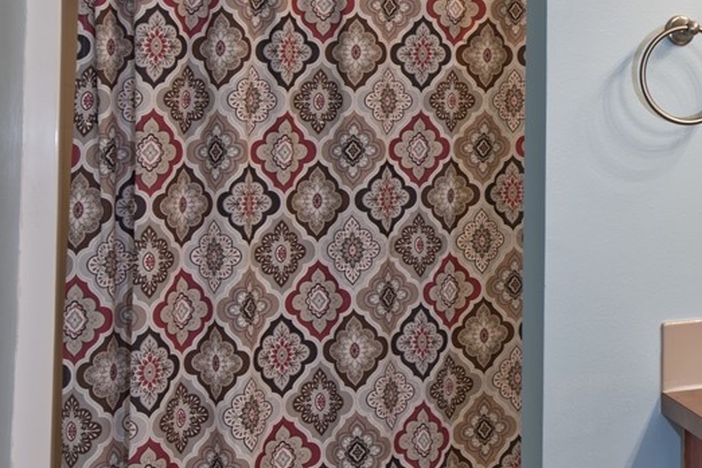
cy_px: 67
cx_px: 761
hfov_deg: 33.6
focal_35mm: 52
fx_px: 1014
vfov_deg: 25.4
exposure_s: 1/2.5
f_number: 8
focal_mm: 16
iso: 50
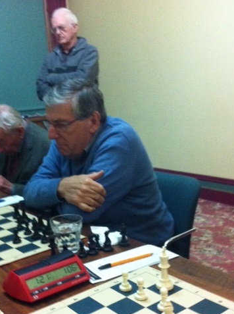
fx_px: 425
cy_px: 200
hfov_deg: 30.7
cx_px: 89
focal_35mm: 47
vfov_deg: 40.2
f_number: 2.8
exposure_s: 1/15
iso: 500
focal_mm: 3.85
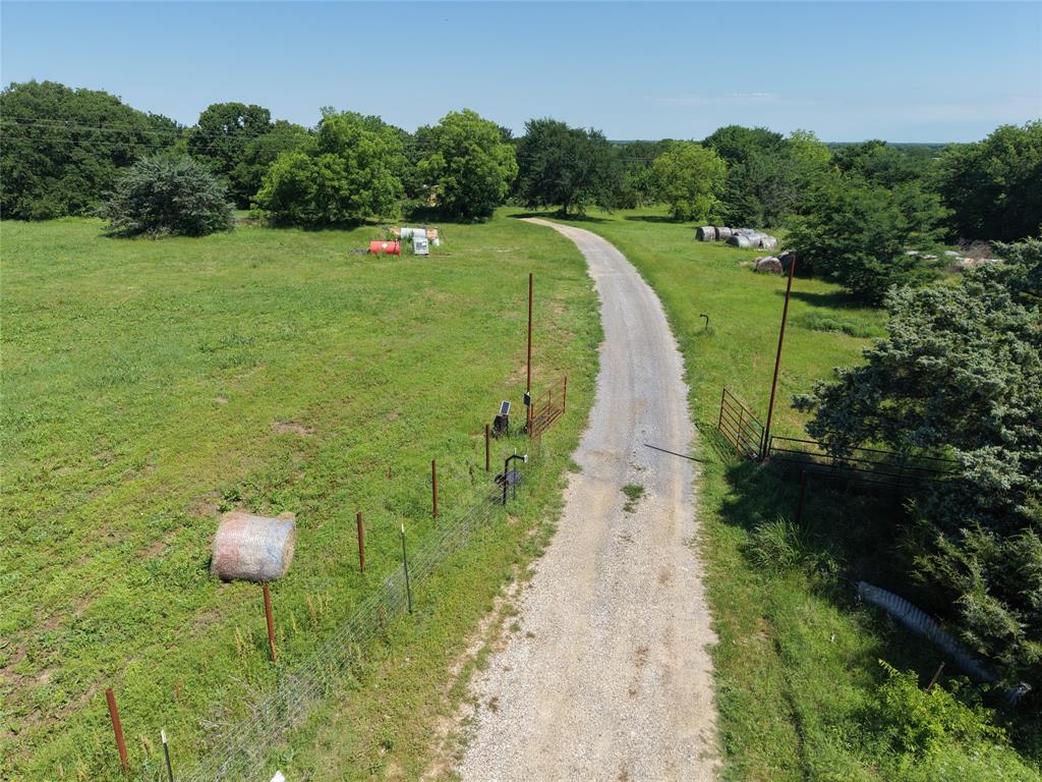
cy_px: 391
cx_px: 521
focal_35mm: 24
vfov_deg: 56.8
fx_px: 722
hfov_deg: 71.6
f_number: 1.8
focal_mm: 8.67
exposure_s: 1/4000
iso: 200
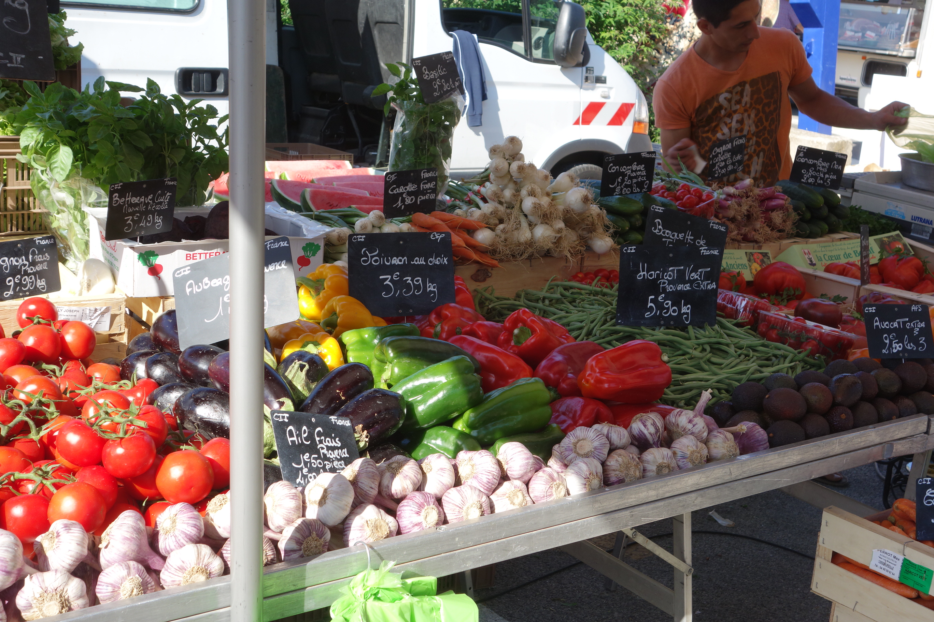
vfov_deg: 29.2
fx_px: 1193
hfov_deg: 42.7
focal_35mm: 46
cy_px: 311
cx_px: 467
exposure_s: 1/200
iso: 125
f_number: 5.6
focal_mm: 16.99
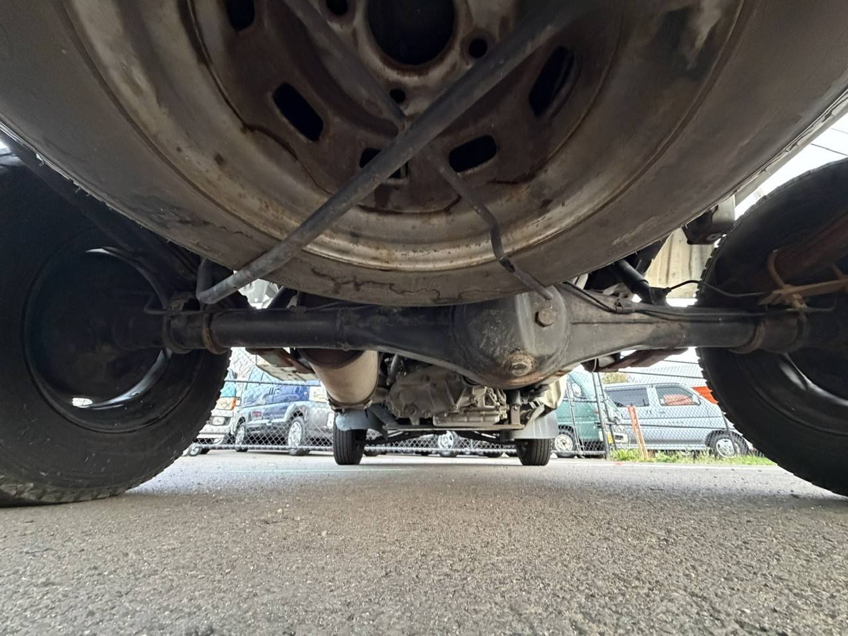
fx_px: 343
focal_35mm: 14
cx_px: 424
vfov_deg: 85.7
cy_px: 318
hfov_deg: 102.1
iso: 800
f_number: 2.2
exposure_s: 1/60
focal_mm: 2.22
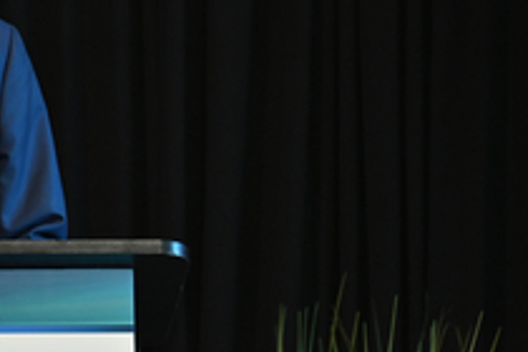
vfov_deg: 1.9
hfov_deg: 2.9
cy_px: 128
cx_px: -68
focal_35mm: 719
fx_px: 10545
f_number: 6
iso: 640
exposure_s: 1/80
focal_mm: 210
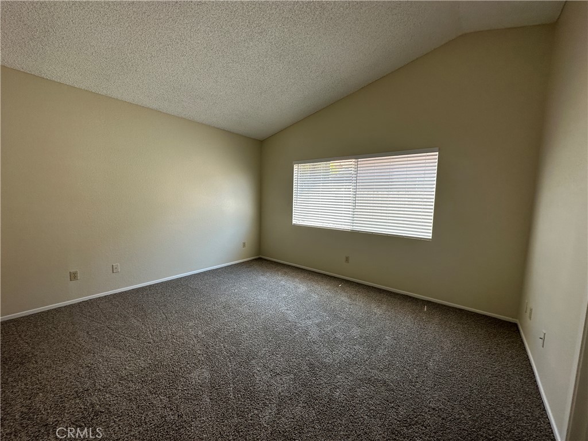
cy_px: 220
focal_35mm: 14
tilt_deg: -6.1
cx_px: 294
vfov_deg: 85.7
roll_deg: -2.1
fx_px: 238
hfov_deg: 102.1
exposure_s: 1/140
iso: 40
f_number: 2.2
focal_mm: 2.22
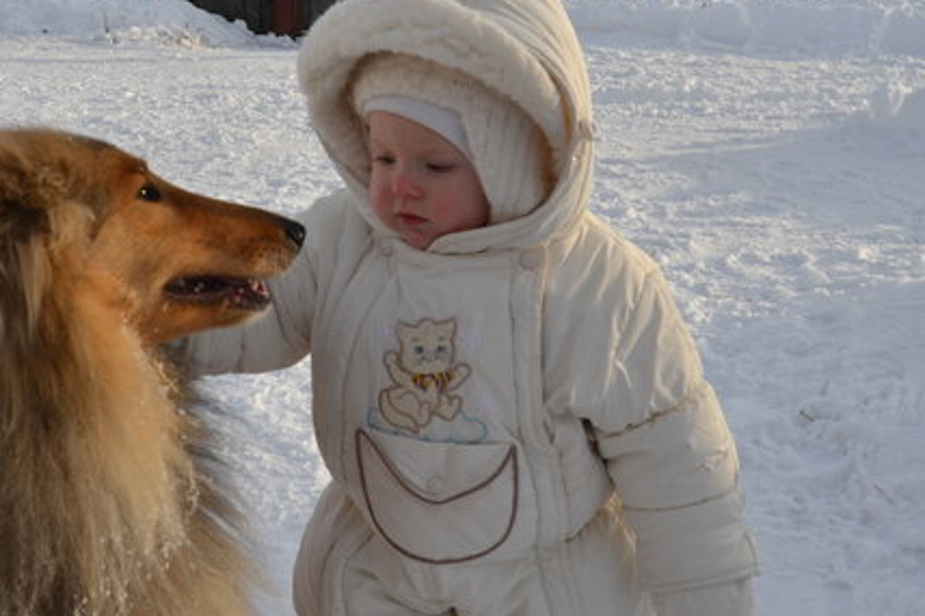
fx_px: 1514
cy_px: 202
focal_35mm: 59
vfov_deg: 22.9
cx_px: 296
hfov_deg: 33.6
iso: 100
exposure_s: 1/250
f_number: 8
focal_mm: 21
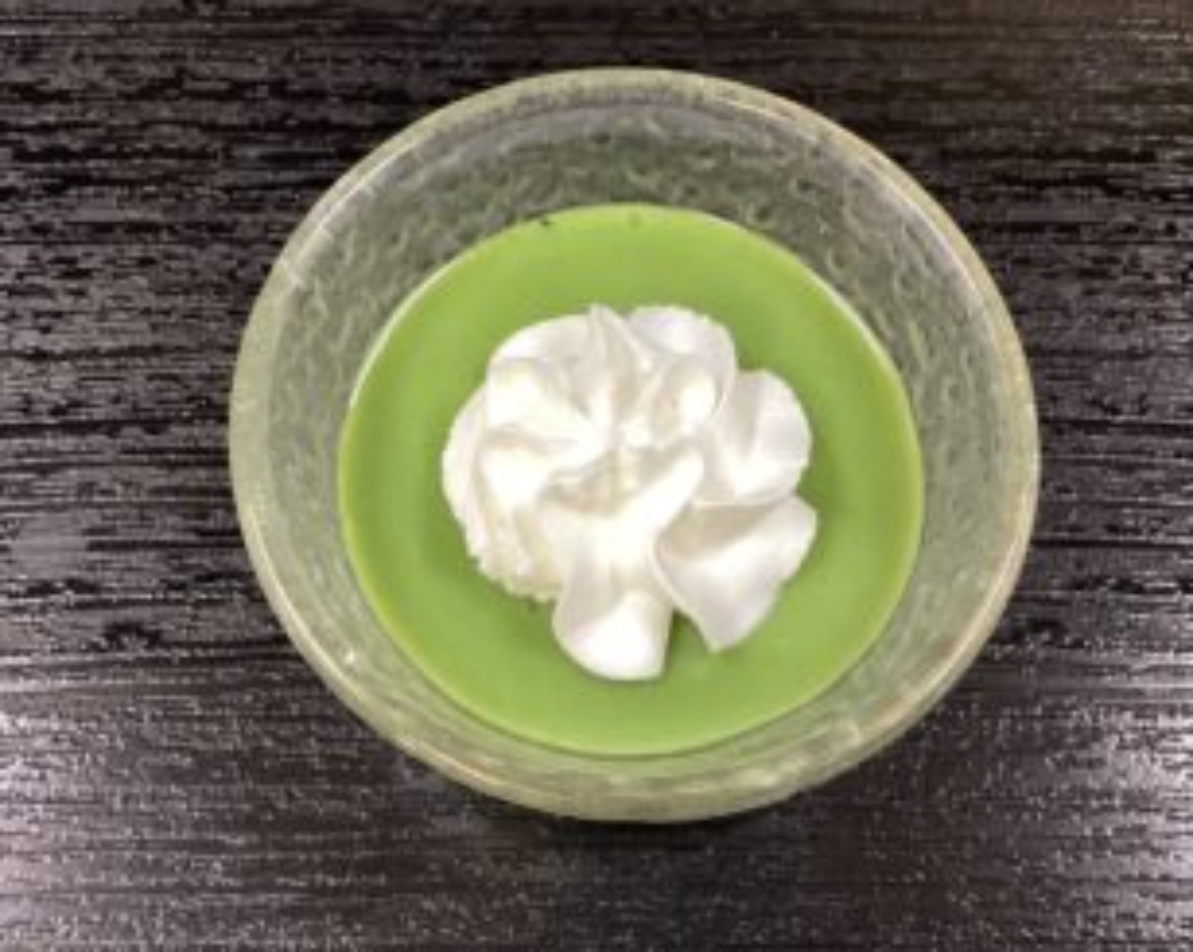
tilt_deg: -68.4
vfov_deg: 40.0
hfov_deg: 49.1
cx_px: 593
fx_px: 1305
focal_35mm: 37
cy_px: 437
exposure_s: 1/60
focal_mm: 3.3
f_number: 2.4
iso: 160
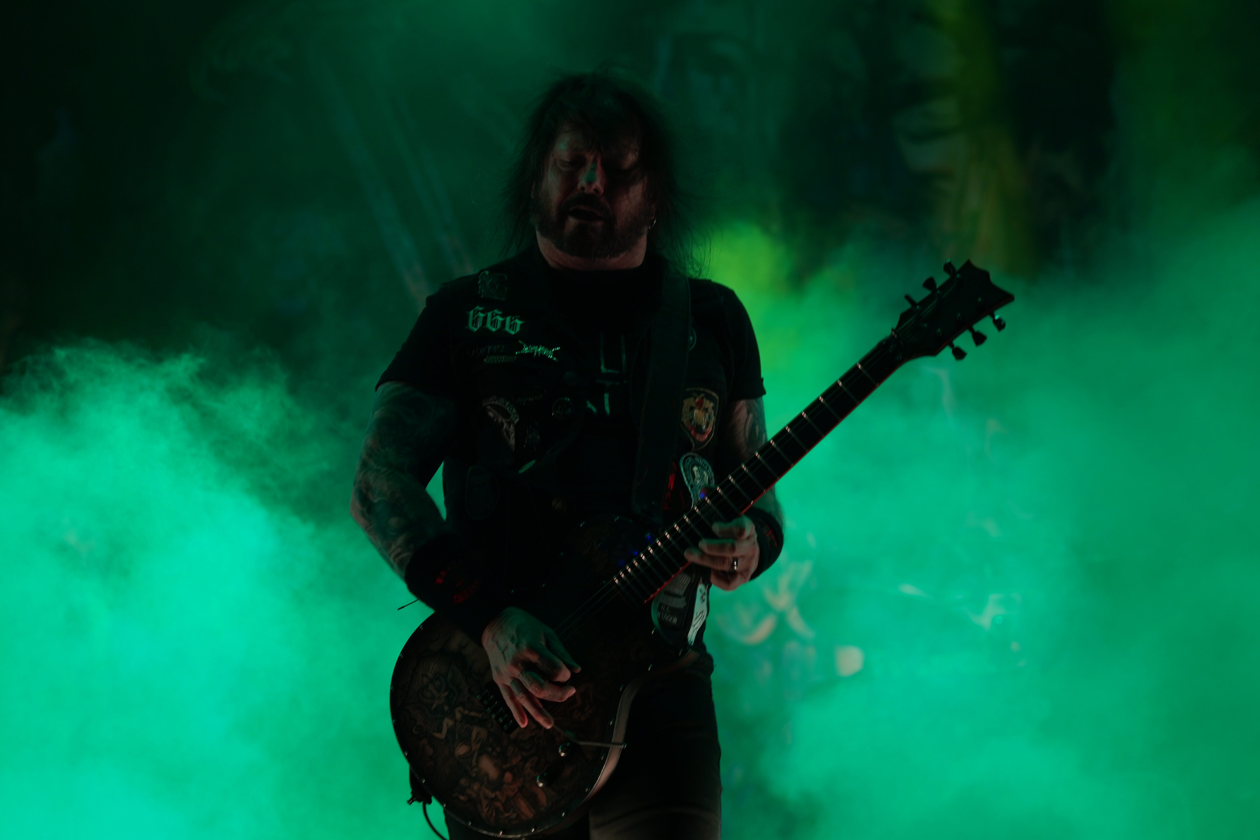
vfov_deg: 13.0
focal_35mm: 105
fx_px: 3675
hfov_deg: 19.5
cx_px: 630
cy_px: 420
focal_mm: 105
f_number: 4
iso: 320
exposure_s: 1/125
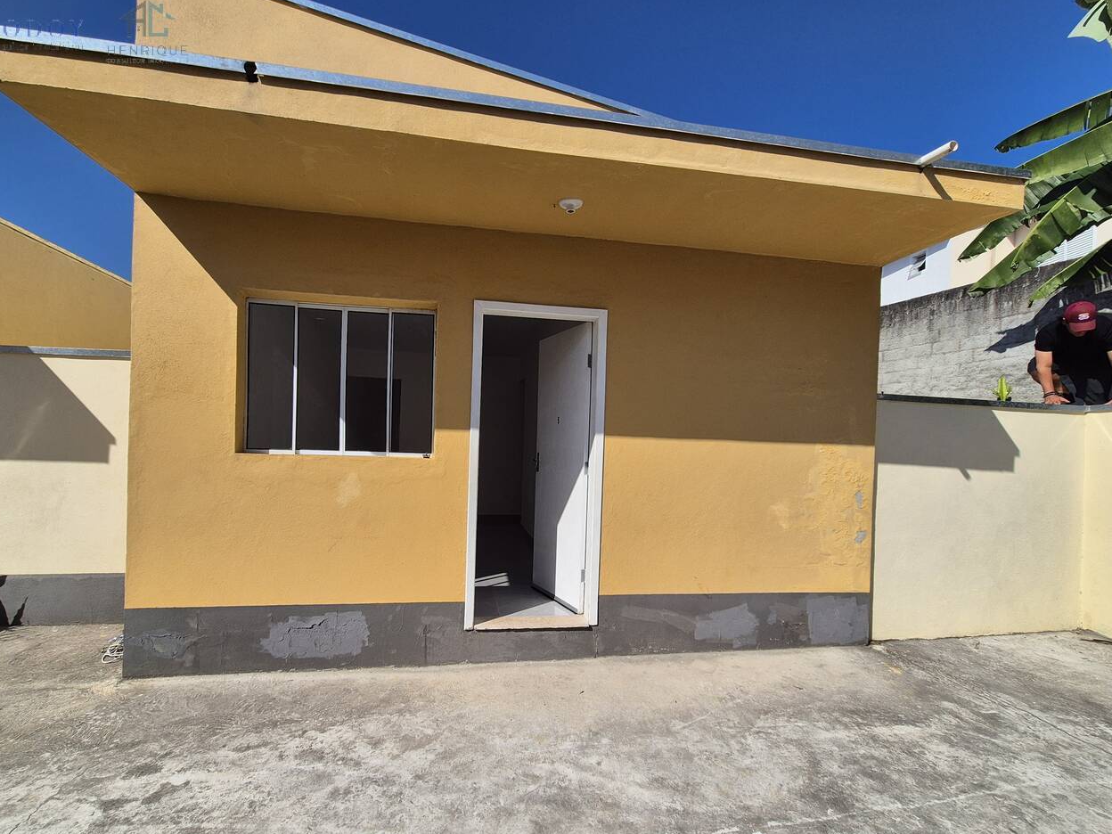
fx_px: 482
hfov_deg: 98.1
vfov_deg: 81.6
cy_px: 449
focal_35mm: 15
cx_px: 527
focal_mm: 2.2
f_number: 2.2
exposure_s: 1/3824
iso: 50
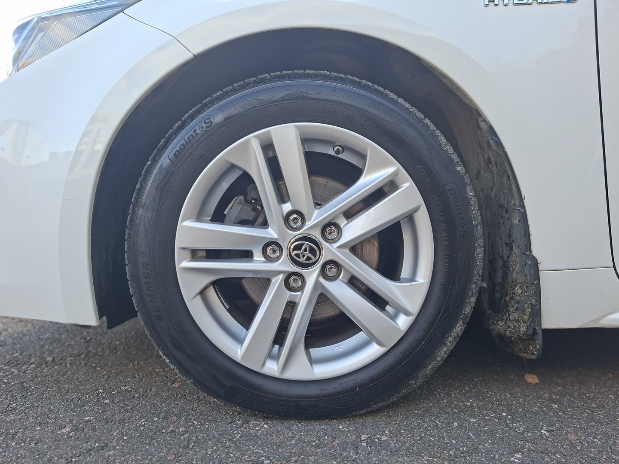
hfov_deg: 73.9
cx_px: 310
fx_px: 411
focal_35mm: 23
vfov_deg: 58.9
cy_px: 232
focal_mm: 5.54
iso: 50
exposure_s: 1/192
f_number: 1.8
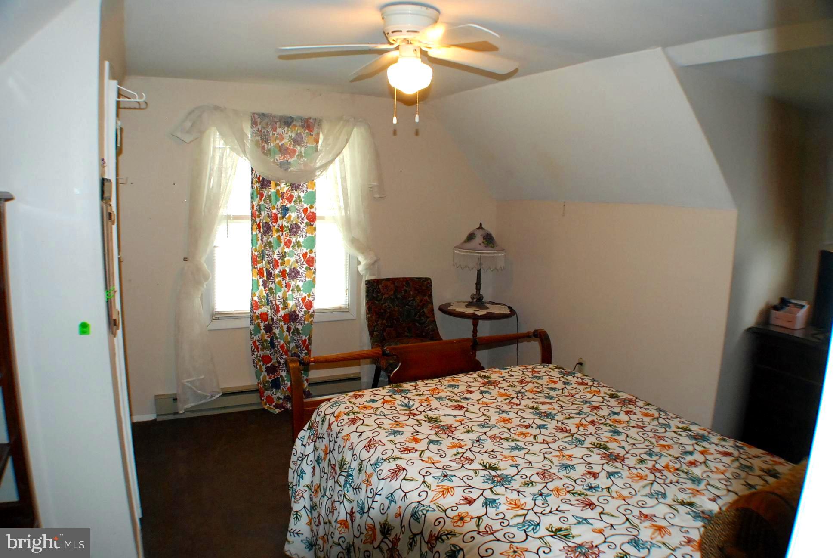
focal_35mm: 30
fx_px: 695
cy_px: 279
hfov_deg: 61.9
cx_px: 416
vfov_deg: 43.7
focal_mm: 20
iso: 1000
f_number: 5
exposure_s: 1/60
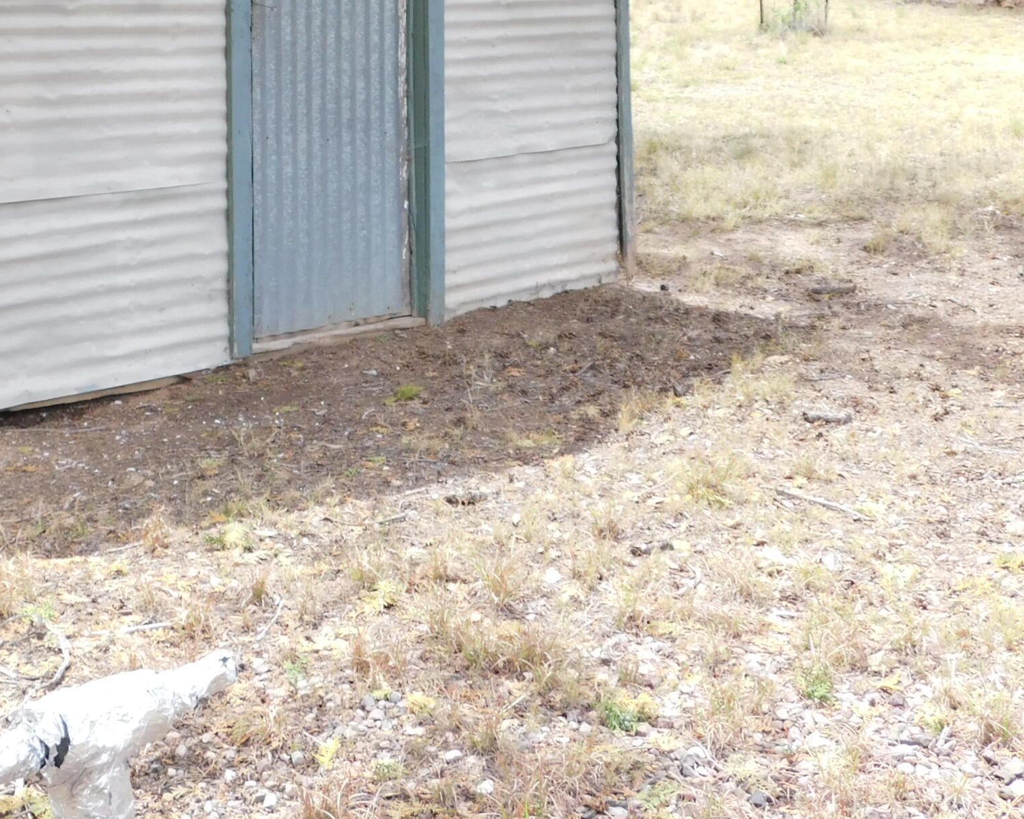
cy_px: 90
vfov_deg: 25.5
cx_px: 337
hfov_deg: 32.2
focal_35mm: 58
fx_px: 1758
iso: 125
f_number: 3.2
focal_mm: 5.3
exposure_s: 1/250
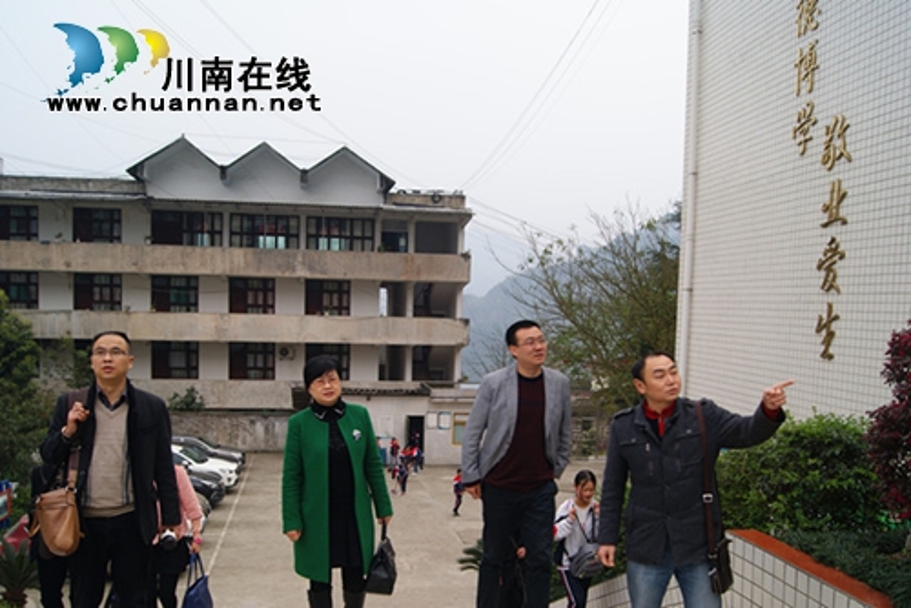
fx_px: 836
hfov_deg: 57.2
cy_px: 304
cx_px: 456
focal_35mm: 33
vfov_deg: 40.0
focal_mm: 22
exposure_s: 1/60
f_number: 6.3
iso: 100
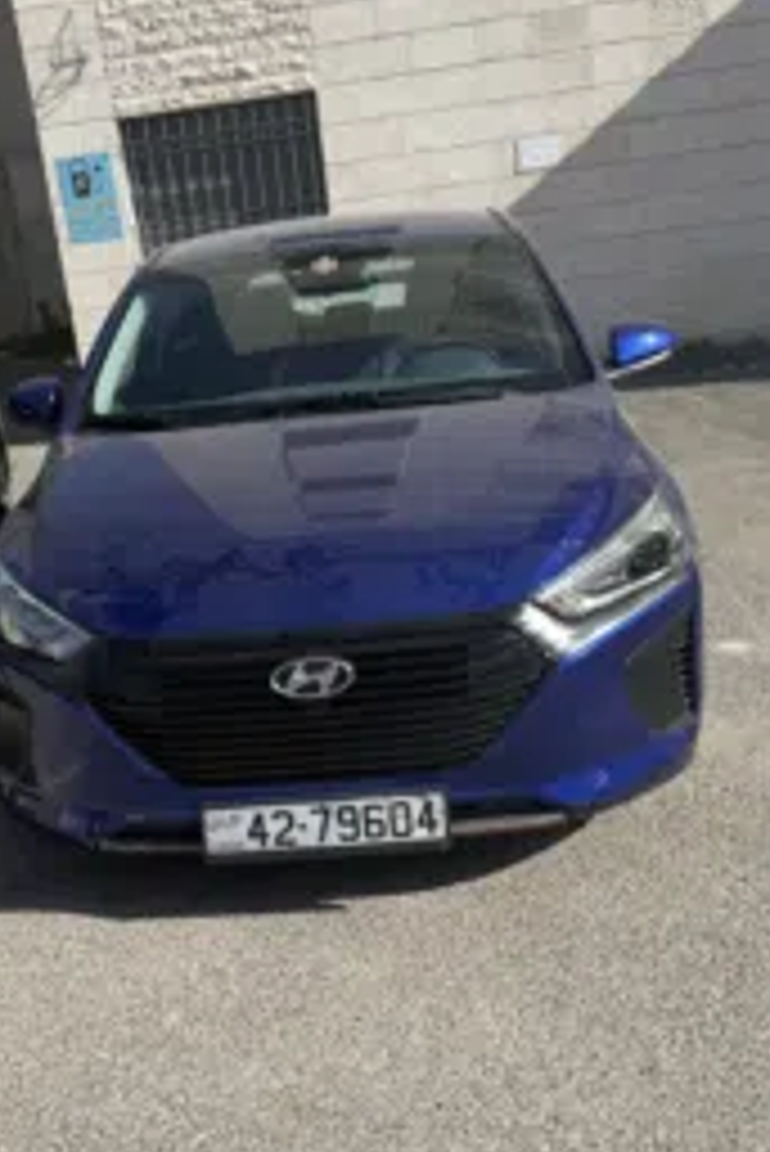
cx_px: 333
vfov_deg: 49.0
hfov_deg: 34.2
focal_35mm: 39
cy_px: 729
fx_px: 1249
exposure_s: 1/4405
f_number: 1.78
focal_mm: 6.76
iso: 80
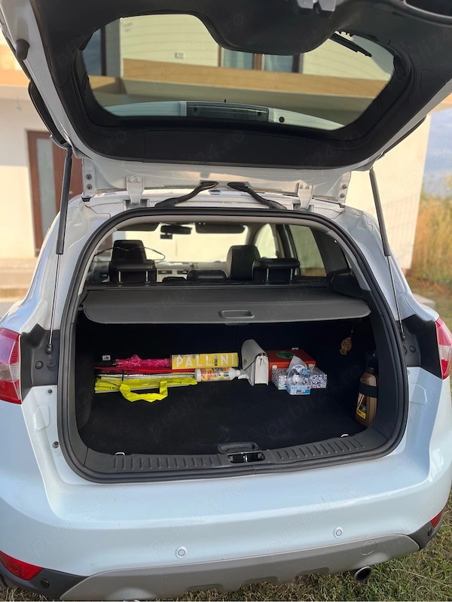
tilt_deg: -16.0
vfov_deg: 67.3
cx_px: 226
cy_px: 301
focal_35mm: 26
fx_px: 453
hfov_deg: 53.1
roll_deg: -1.9
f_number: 1.6
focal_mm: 5.1
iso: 50
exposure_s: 1/742
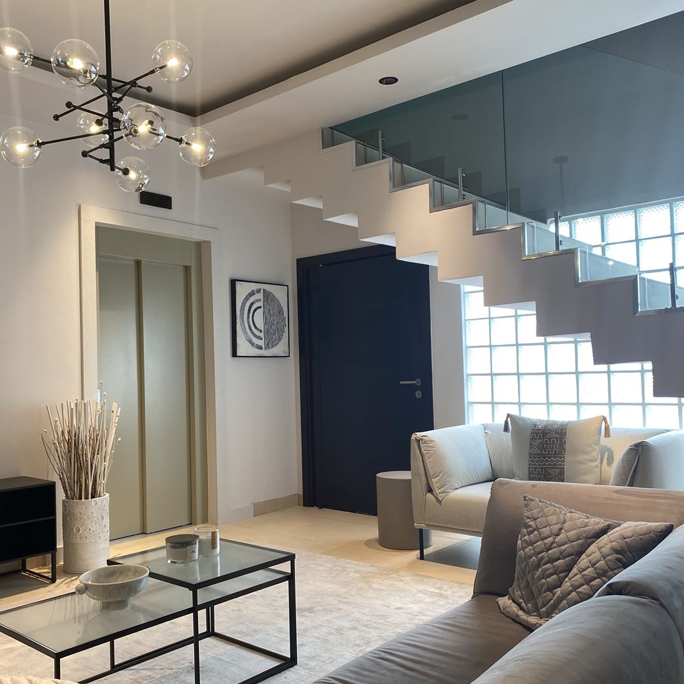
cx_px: 315
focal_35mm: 31
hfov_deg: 52.5
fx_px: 693
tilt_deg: +1.1
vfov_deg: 52.5
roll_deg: +1.5
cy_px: 341
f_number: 1.8
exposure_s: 1/100
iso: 100
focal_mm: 4.25
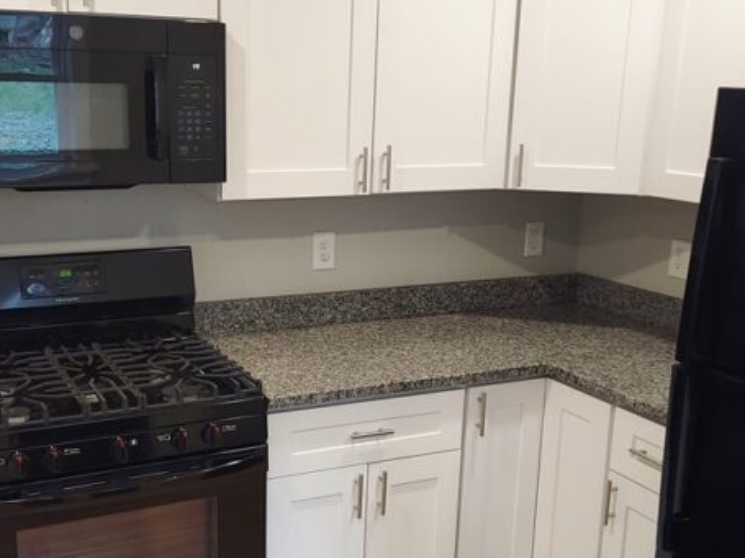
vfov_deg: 32.7
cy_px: 344
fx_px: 947
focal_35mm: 44
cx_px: 291
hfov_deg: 42.7
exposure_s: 1/50
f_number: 2
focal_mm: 4.6
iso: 250
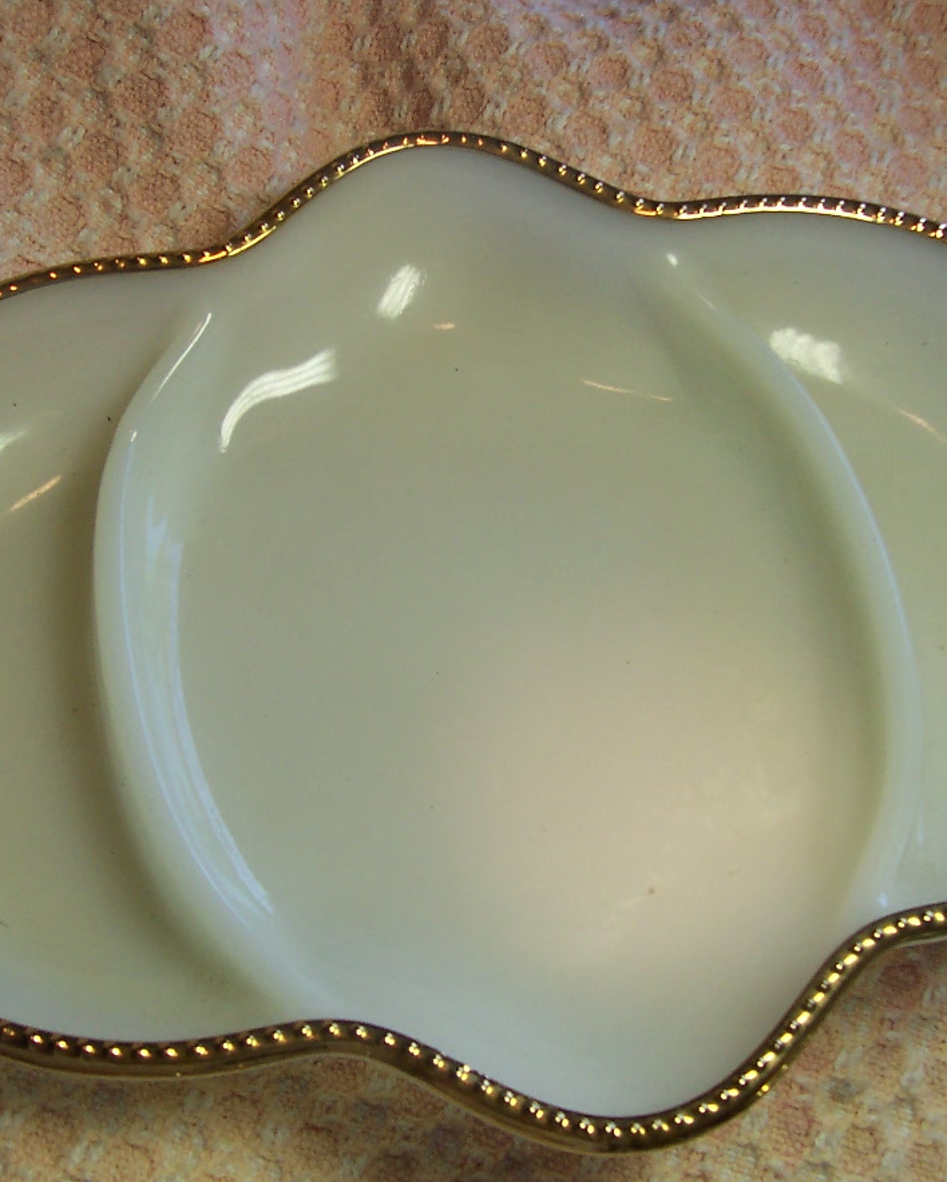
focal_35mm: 49
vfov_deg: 38.0
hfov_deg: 30.9
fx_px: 1716
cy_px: 590
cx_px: 492
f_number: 2.8
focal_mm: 5.6
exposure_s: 1/125
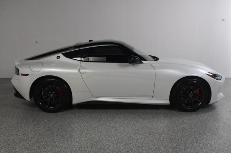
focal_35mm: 34
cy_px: 76
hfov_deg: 55.8
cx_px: 116
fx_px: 218
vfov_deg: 38.8
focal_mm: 23
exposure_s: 1/160
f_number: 13
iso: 100
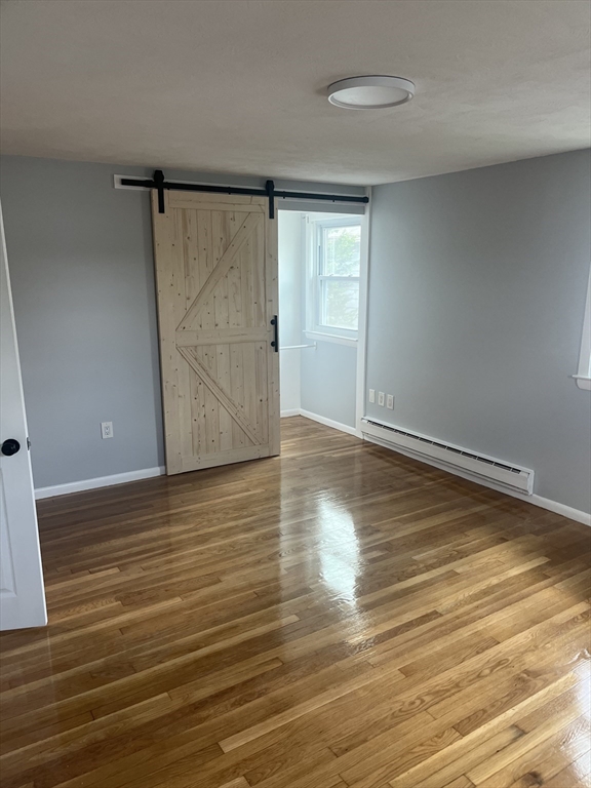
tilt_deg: -13.0
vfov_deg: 67.3
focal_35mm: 26
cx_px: 296
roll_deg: -0.1
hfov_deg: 53.1
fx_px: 592
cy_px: 394
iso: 125
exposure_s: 1/111
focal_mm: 5.1
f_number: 1.6
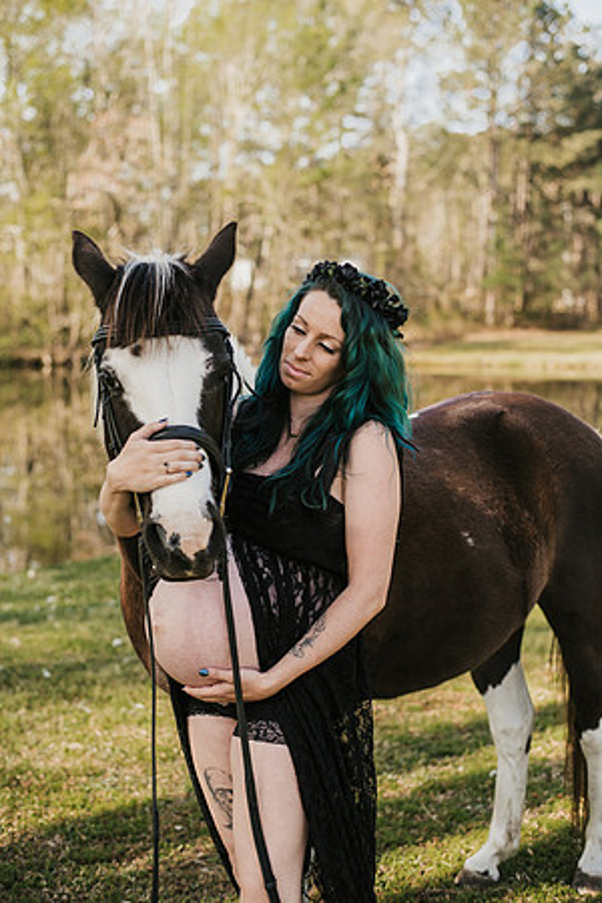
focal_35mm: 50
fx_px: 1254
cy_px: 452
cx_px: 301
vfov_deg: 39.6
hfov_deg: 27.0
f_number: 2.8
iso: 100
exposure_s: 1/400
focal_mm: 50
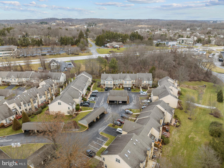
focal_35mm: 24
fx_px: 155
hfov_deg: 71.6
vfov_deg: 56.8
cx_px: 112
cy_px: 84
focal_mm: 12.29
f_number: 2.8
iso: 130
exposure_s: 1/40
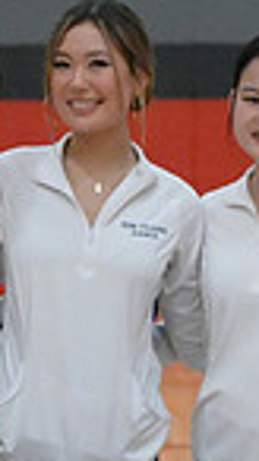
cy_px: 512
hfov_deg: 7.7
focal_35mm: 158
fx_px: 1931
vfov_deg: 13.3
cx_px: 148
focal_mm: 38
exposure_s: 1/8000
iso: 36000
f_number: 2.8
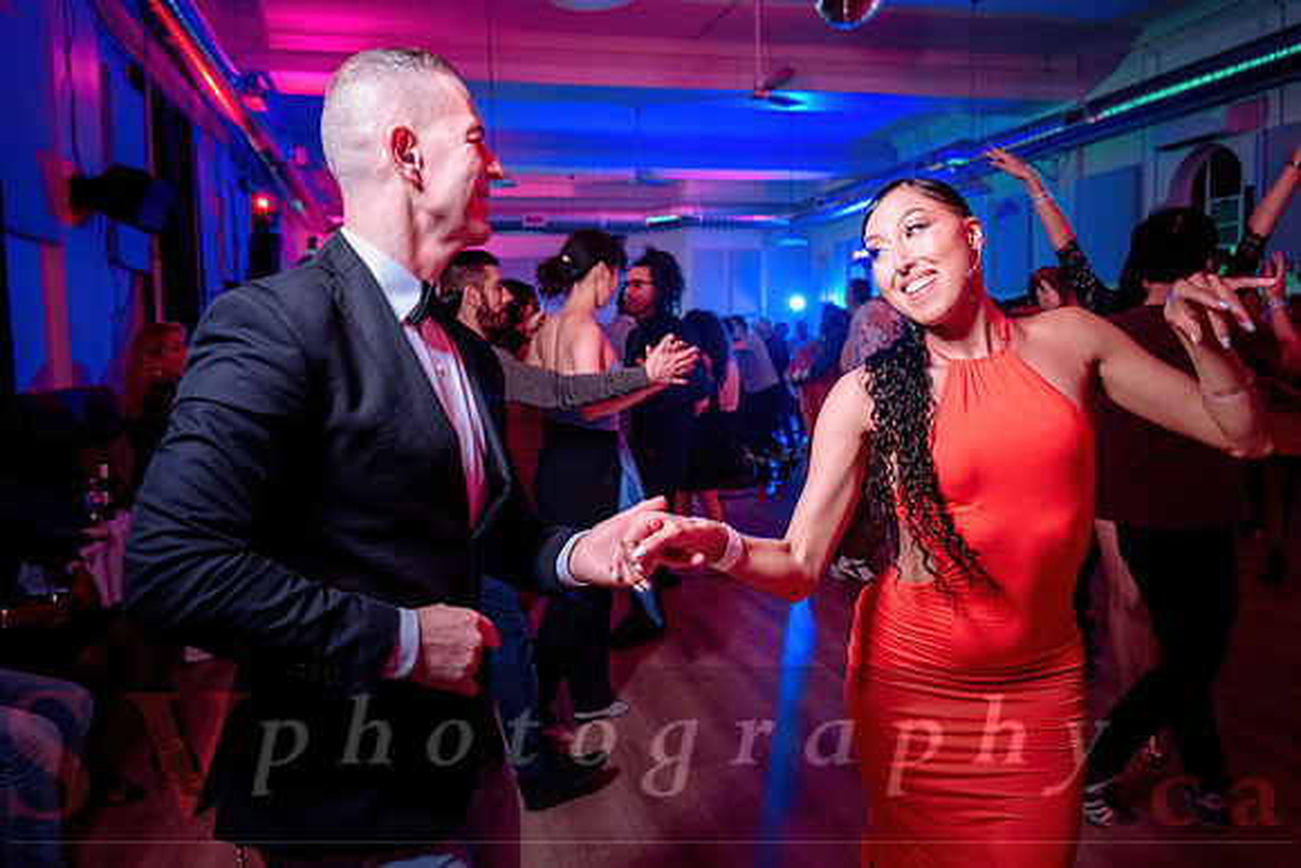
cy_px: 434
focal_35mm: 29
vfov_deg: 45.0
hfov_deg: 63.6
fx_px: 1048
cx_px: 650
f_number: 3.5
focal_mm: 29
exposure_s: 1/60
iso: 800
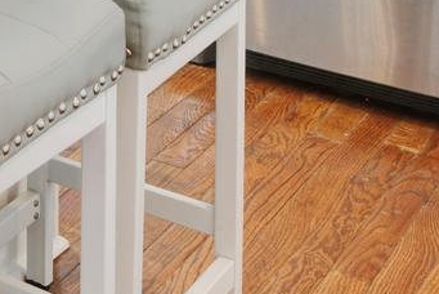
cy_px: -261
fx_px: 1172
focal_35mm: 96
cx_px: -609
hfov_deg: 14.3
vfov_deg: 12.8
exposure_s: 1
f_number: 14
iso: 100
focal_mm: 16
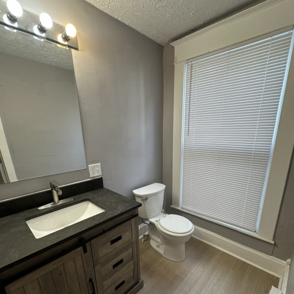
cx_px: 149
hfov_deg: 84.0
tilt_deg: -16.1
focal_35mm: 17
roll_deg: +1.0
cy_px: 180
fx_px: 163
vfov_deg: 82.7
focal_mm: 2.22
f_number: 2.2
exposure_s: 1/120
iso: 100
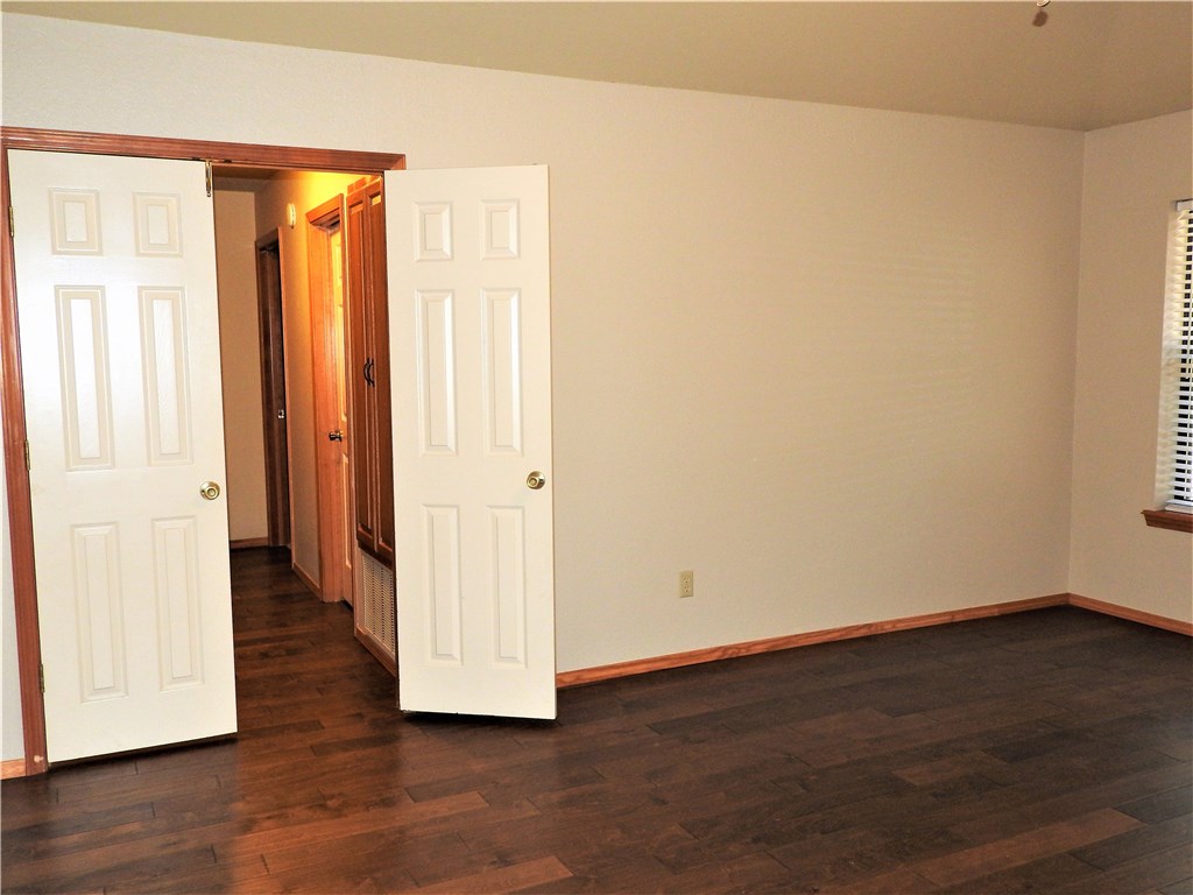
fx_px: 1034
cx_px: 596
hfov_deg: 60.0
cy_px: 448
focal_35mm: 30
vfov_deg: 46.8
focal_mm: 5.4
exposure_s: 1/30
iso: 200
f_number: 3.5
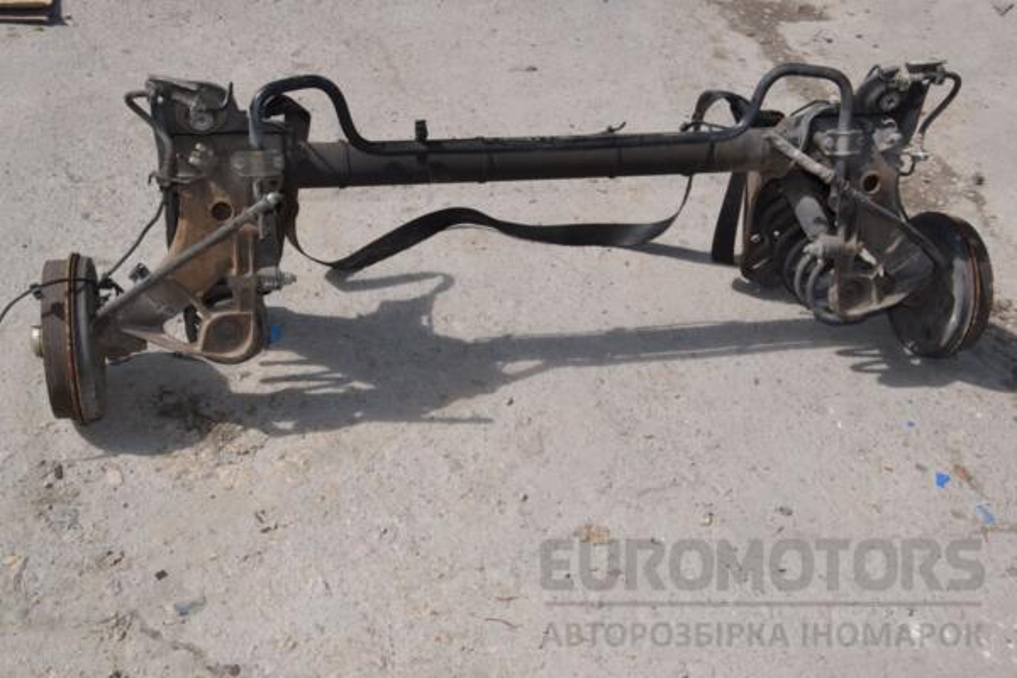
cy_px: 339
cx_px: 508
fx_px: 1271
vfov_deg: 29.9
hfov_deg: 43.6
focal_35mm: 45
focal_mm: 30
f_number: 25
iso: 800
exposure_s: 1/200
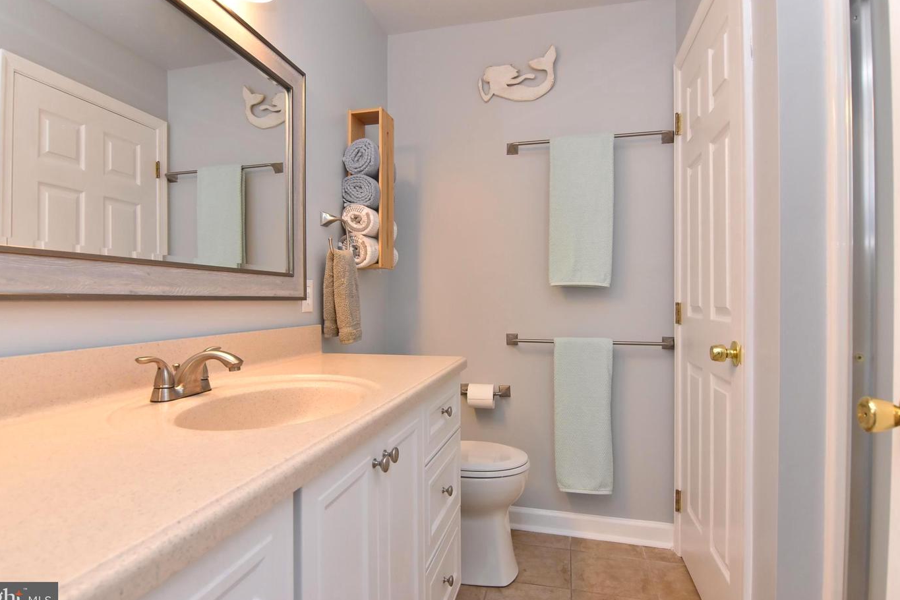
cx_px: 430
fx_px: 475
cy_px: 299
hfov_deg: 86.9
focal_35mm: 19
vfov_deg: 64.6
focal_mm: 12
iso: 800
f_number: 8
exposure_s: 1/60
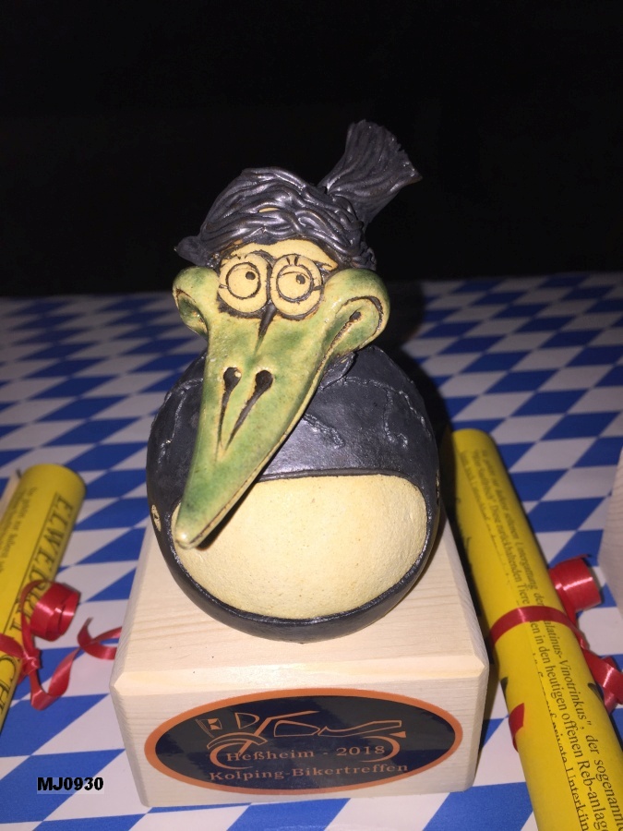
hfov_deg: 48.2
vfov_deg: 61.7
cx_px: 312
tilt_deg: -35.4
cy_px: 416
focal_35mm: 29
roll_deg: +1.6
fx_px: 696
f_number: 2.2
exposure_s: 1/171
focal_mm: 4.15
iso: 32
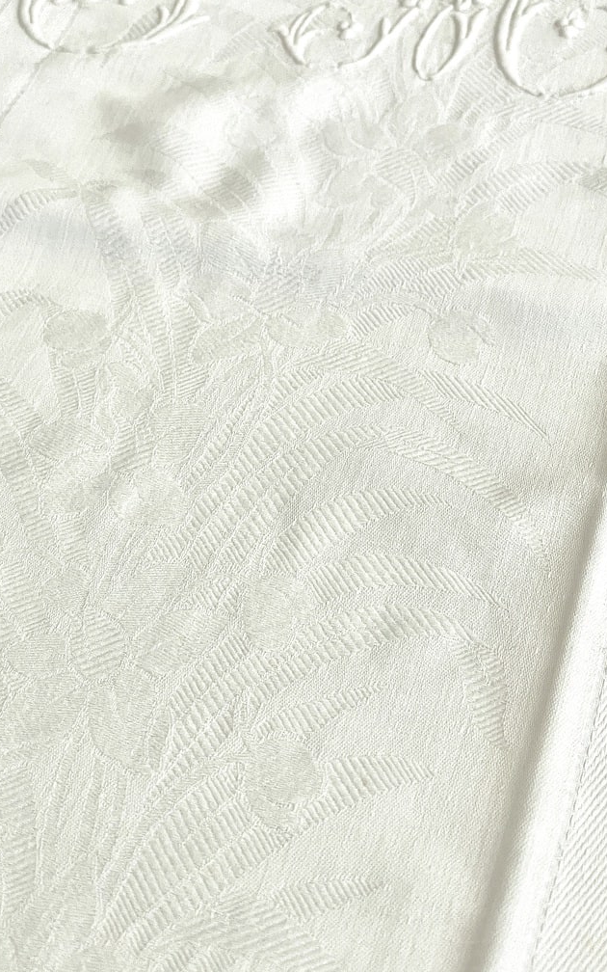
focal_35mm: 56
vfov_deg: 36.3
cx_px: 280
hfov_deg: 23.1
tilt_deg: -56.6
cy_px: 486
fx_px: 1482
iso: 100
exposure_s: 1/99
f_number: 2
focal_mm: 6
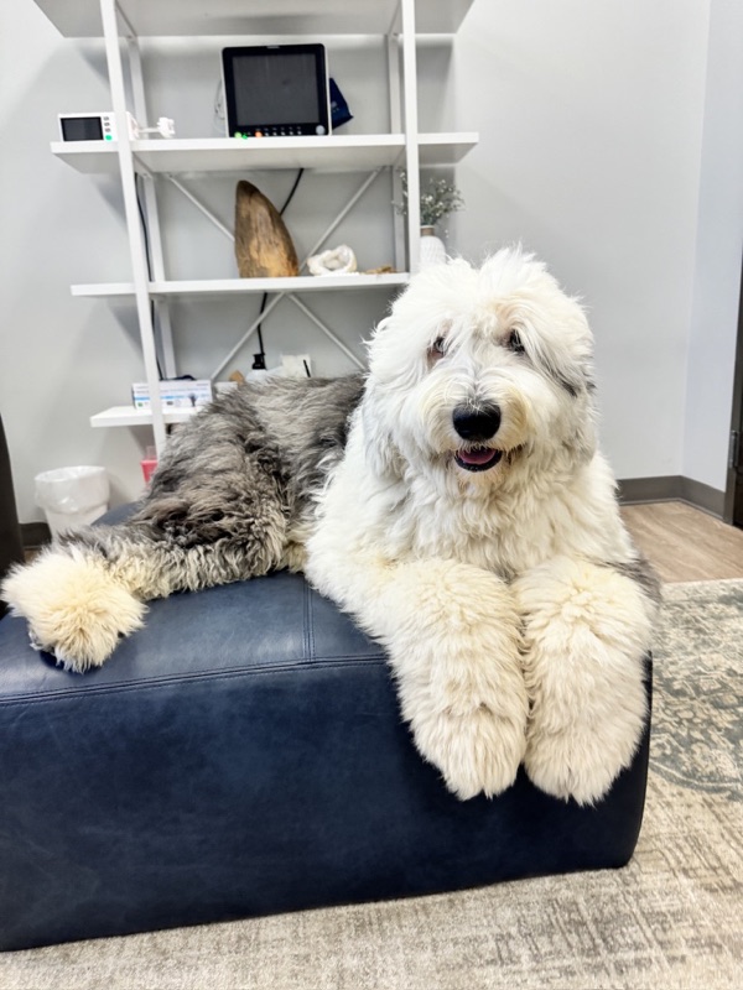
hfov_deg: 56.8
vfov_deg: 71.6
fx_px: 687
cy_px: 495
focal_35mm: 24
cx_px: 372
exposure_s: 1/120
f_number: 1.78
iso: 200
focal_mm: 6.86
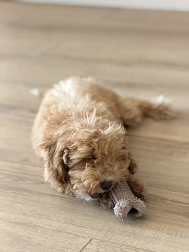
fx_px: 728
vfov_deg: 19.6
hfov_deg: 14.8
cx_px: 94
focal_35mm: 100
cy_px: 126
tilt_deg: -24.3
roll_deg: +4.9
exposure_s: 1/111
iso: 400
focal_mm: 16.89
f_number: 2.8
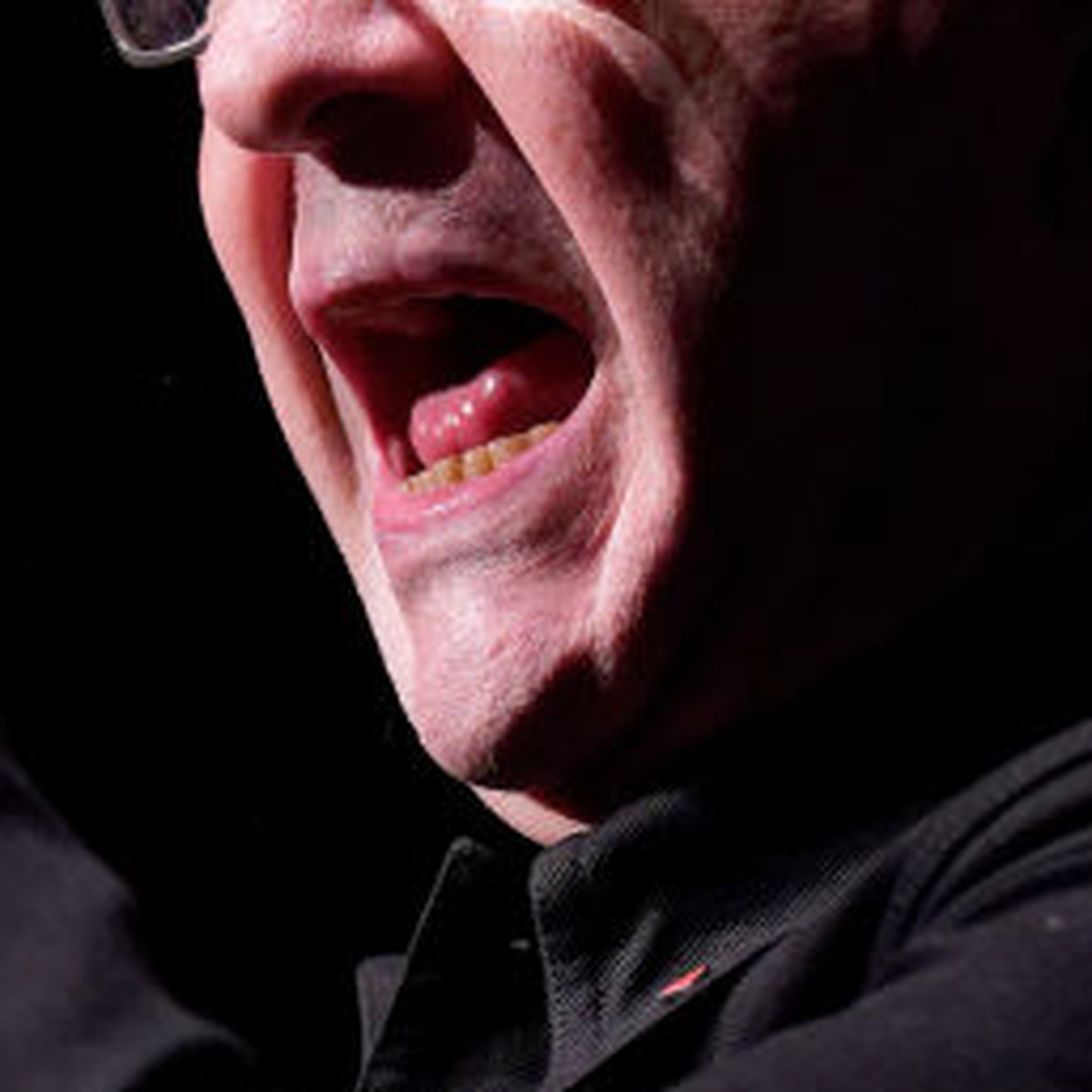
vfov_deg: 1.0
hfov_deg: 1.0
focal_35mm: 1692
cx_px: -136
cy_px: 499
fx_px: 60388
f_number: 4
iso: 8000
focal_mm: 500
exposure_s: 1/400
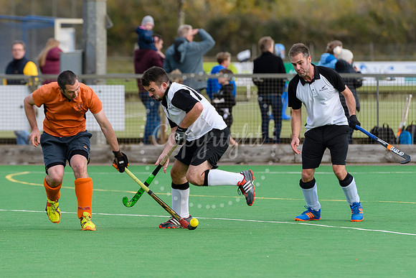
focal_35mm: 410
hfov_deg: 5.0
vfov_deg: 3.4
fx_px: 4744
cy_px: 136
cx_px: 147
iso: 560
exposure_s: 1/2000
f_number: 4
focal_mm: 200
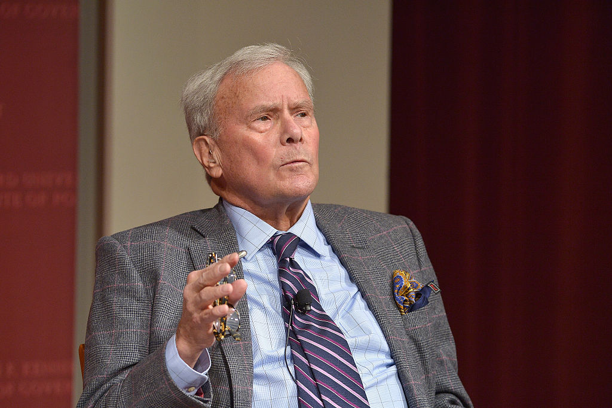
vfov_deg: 4.6
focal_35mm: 300
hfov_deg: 6.9
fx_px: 5098
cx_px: 306
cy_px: 204
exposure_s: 1/500
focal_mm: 300
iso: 1250
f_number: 5.6
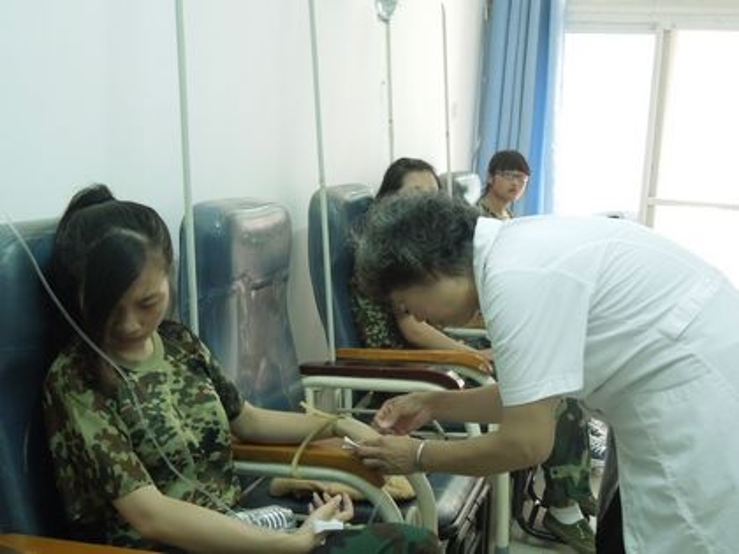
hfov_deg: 43.9
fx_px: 918
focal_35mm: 43
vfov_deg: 33.6
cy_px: 277
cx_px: 370
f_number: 3.9
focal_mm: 7.8
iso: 800
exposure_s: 1/6
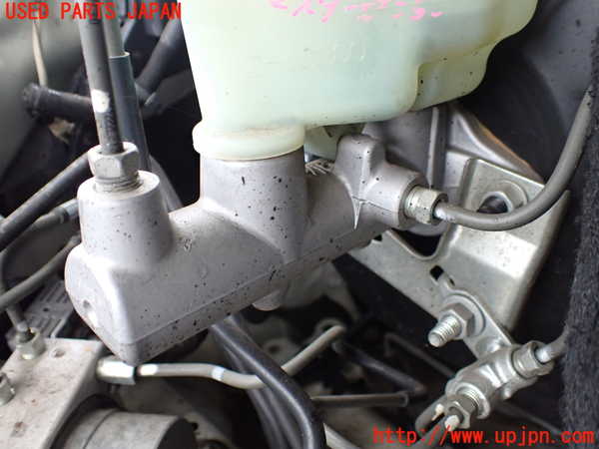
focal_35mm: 30
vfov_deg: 46.8
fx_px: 519
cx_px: 300
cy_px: 224
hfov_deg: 60.0
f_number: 2.3
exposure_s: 1/125
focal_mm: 5.4
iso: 640
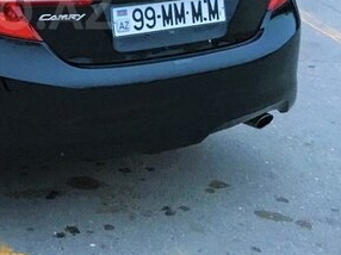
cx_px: -10
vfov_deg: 21.3
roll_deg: -1.4
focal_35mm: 67
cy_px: 11
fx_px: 659
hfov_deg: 27.2
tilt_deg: -9.6
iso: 200
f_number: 2.2
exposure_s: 1/25
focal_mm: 4.15
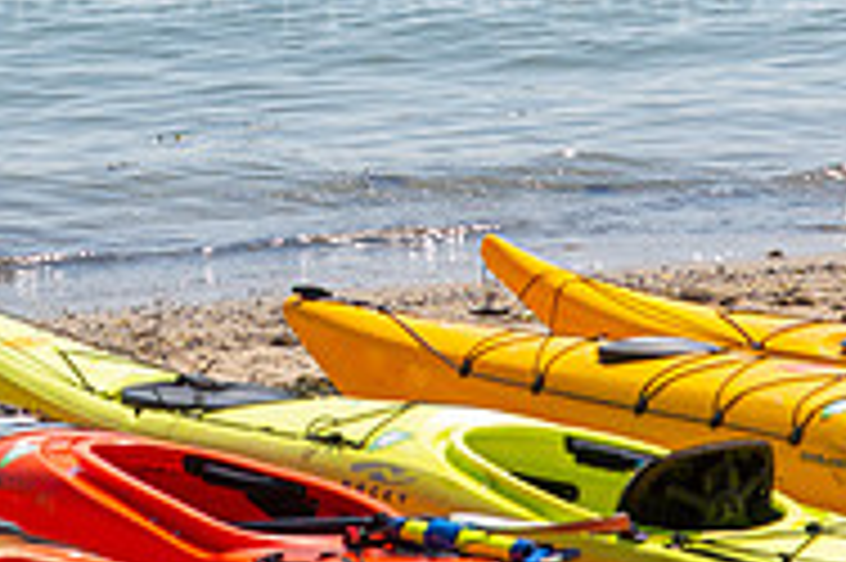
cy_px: -11
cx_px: 220
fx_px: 6738
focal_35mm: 287
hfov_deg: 7.2
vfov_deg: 4.8
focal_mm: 92
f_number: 8
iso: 100
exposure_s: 1/250
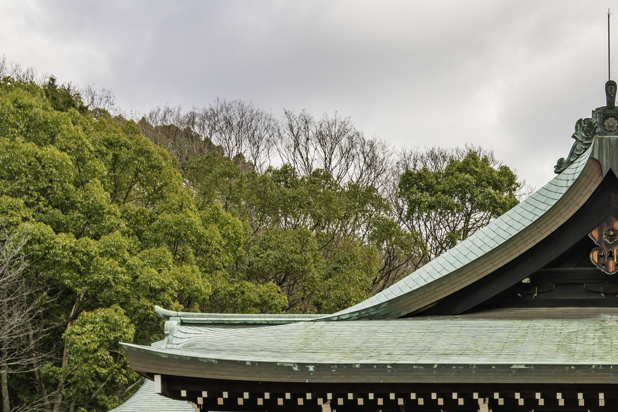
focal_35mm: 74
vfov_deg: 18.3
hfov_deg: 26.0
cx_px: 615
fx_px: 1270
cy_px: 326
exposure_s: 1/125
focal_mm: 35
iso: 160
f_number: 8
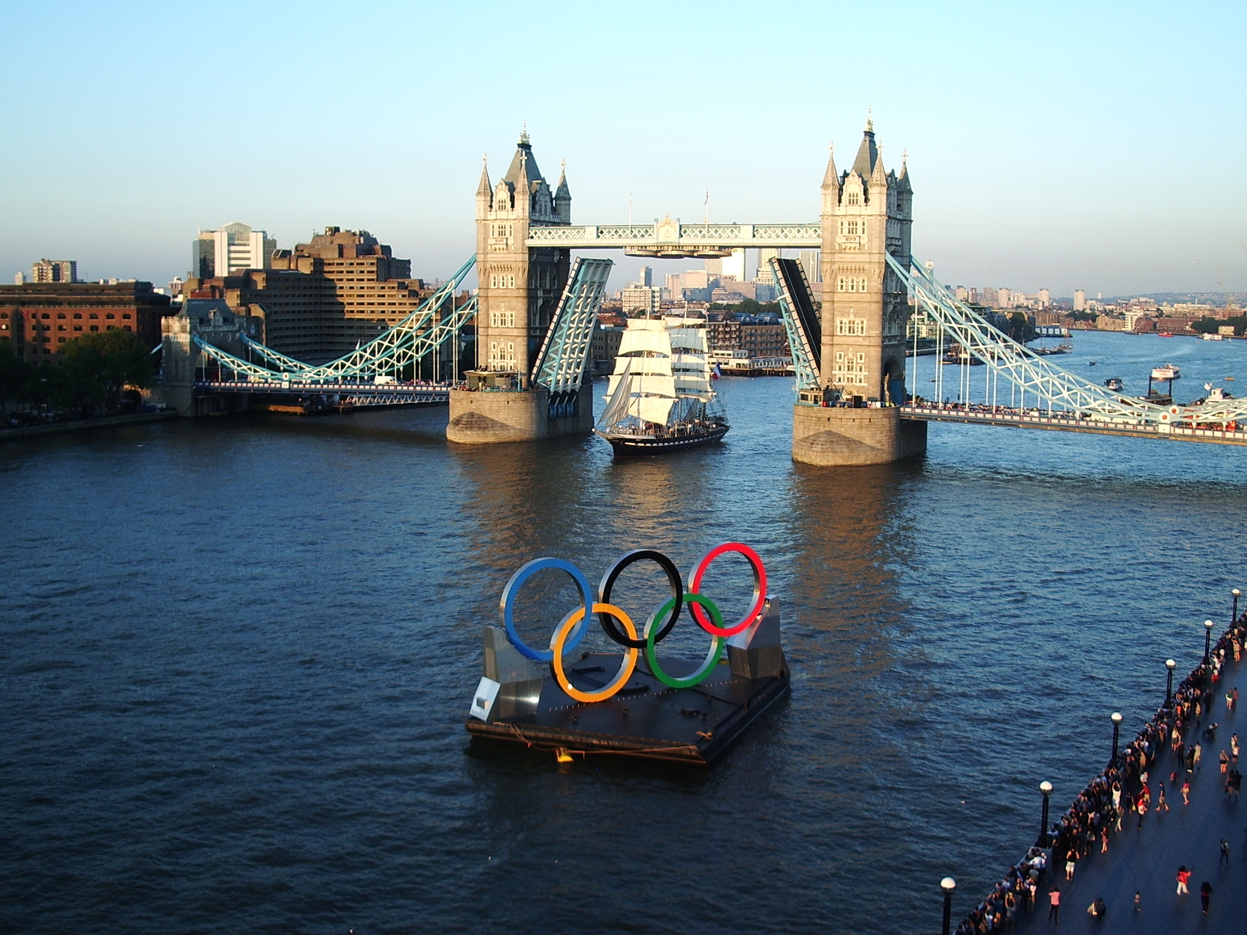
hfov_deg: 45.8
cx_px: 624
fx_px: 1477
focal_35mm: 41
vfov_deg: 35.1
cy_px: 468
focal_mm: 6.8
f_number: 2.8
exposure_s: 1/100
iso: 50
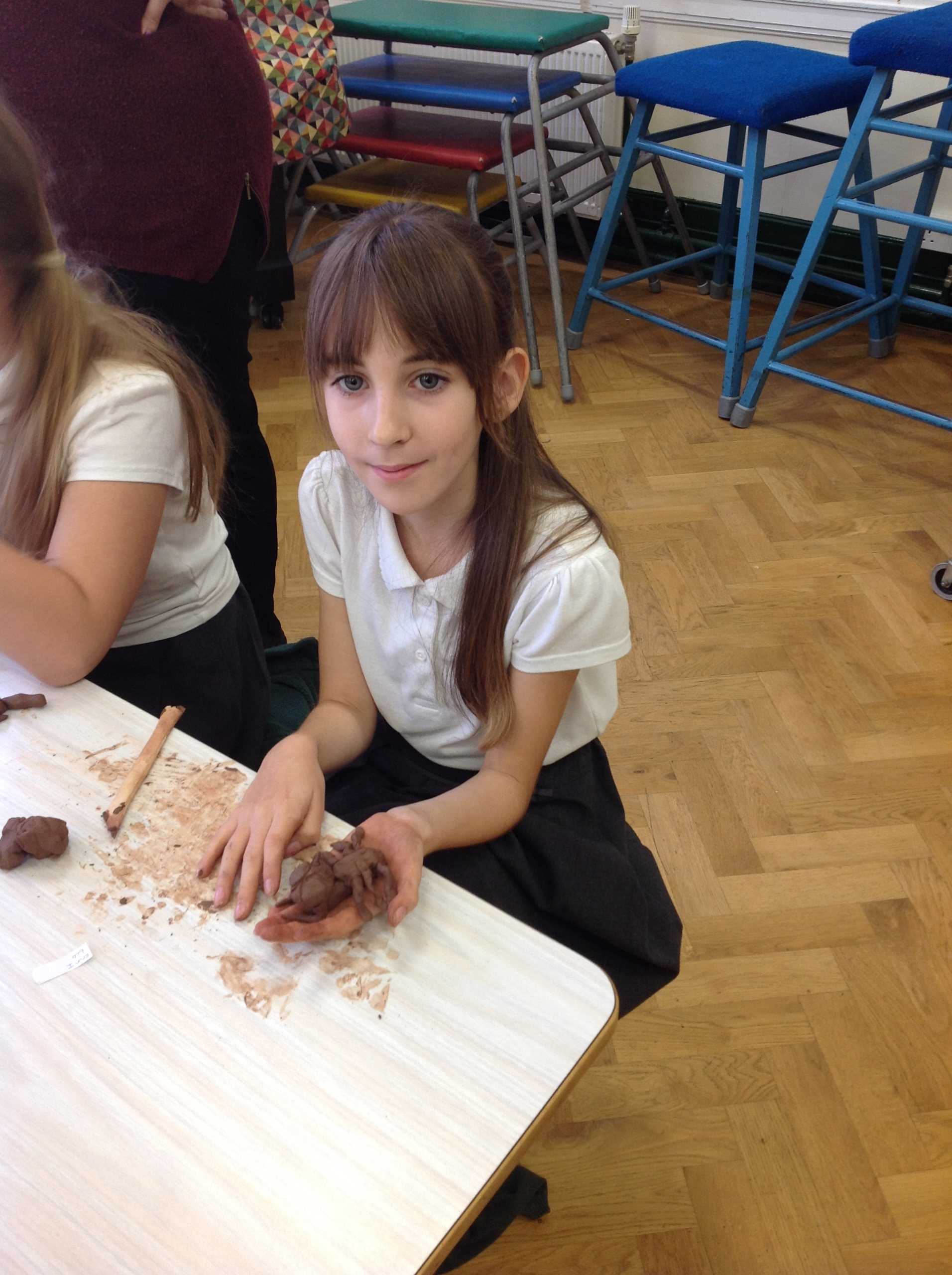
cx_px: 476
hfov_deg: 40.6
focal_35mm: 35
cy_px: 638
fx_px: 1287
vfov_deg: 52.7
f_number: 2.4
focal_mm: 4.28
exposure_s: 1/24
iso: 50
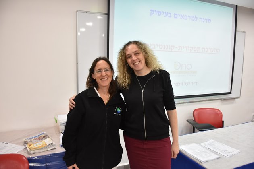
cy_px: 84
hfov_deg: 67.4
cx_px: 127
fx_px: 190
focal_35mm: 27
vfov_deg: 47.9
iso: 800
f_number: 5
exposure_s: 1/100
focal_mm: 18
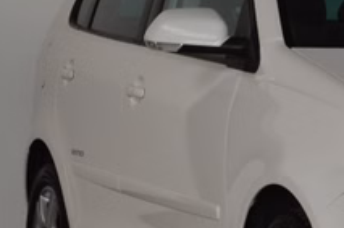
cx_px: 481
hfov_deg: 7.3
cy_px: 171
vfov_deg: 4.9
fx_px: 2670
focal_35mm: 280
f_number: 8
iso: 400
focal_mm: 62
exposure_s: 1/80
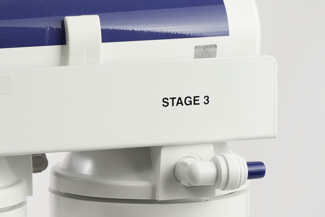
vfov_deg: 5.3
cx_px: -76
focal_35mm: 257
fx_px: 2320
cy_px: 281
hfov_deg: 7.9
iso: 100
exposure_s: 1/160
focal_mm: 52
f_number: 5.6
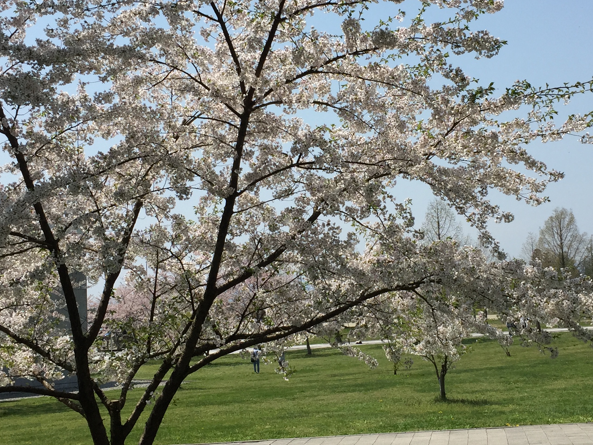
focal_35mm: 56
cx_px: 337
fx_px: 959
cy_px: 185
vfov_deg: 26.1
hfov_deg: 34.3
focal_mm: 4.15
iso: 32
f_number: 2.2
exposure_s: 1/2639
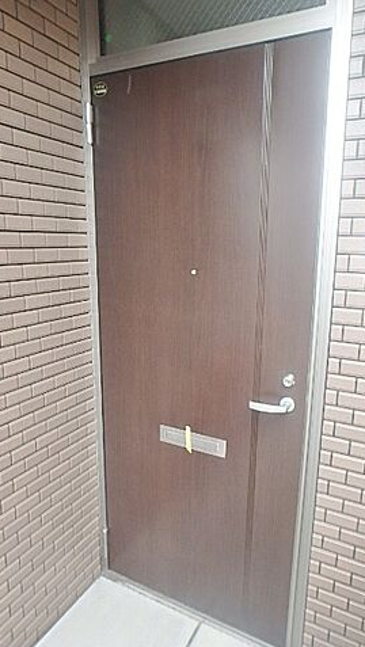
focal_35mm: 23
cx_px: 208
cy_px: 324
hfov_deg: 49.5
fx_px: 395
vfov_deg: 78.7
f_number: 3.5
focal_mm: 3.7
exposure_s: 1/30
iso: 200
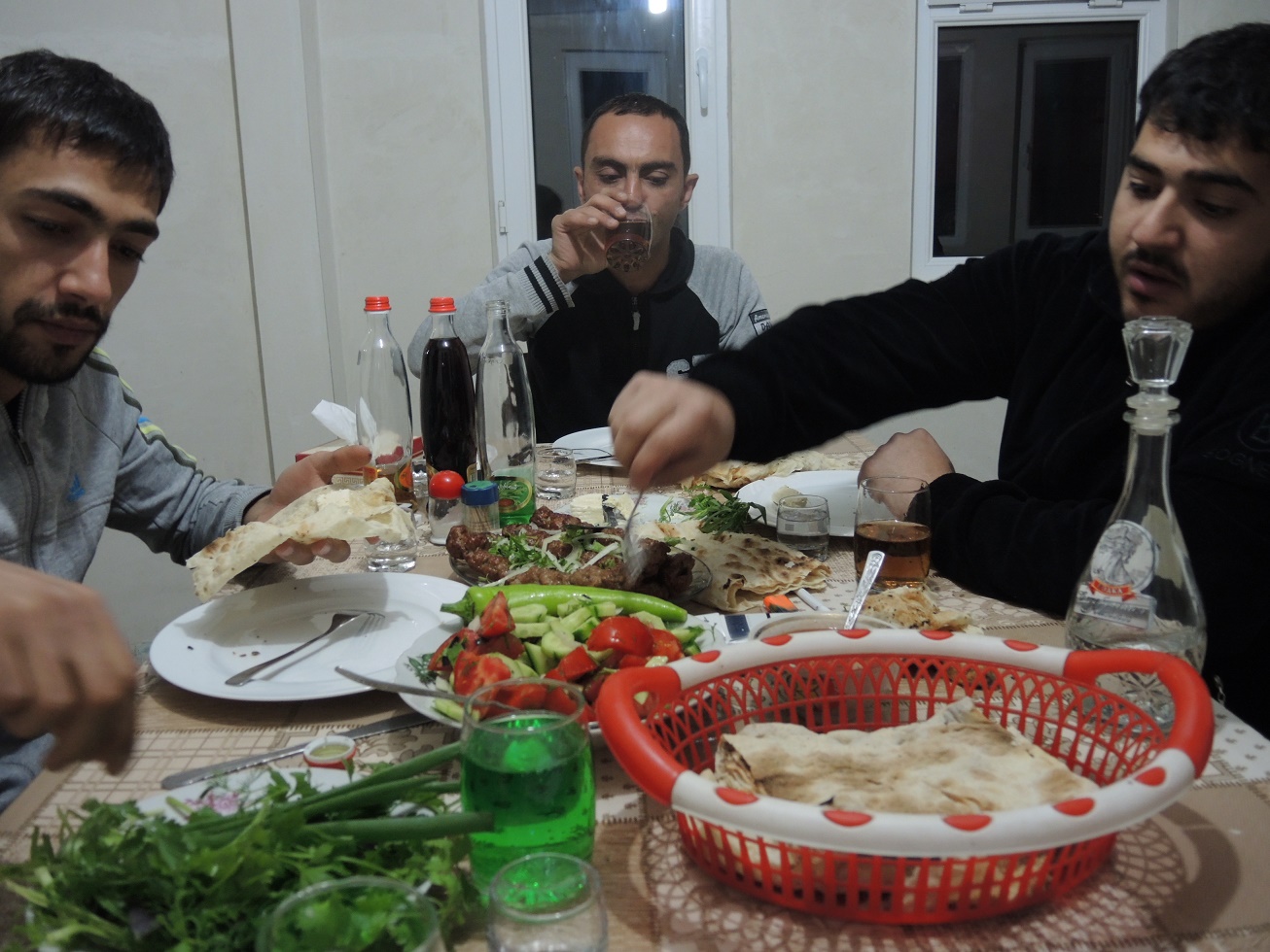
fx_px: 1027
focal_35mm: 28
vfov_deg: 49.8
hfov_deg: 63.4
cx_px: 635
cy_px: 476
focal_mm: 6
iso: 400
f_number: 2
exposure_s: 1/20
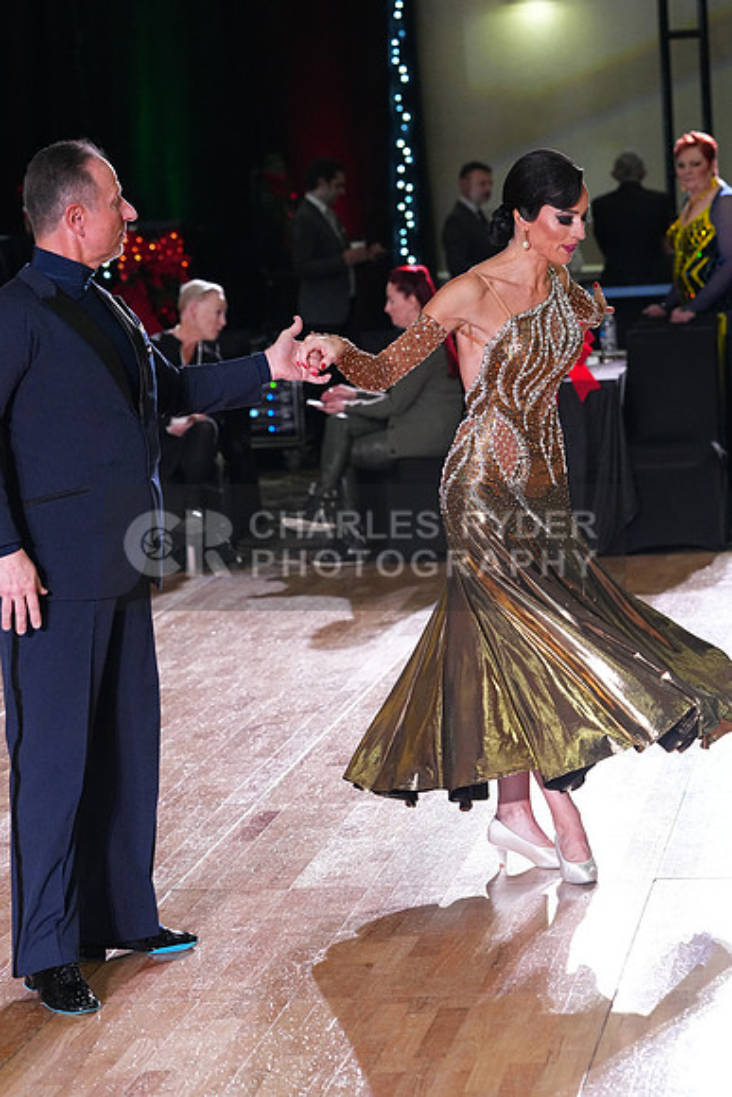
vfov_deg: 17.5
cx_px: 366
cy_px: 548
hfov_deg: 11.7
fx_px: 3566
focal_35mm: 117
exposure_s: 1/400
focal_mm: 117
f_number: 5
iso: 6400
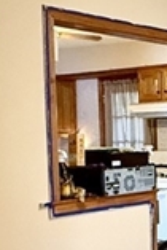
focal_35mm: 95
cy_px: 175
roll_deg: +1.0
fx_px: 660
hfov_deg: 13.2
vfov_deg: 21.3
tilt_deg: -3.0
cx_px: 291
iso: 1250
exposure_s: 1/60
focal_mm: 2.22
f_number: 2.2
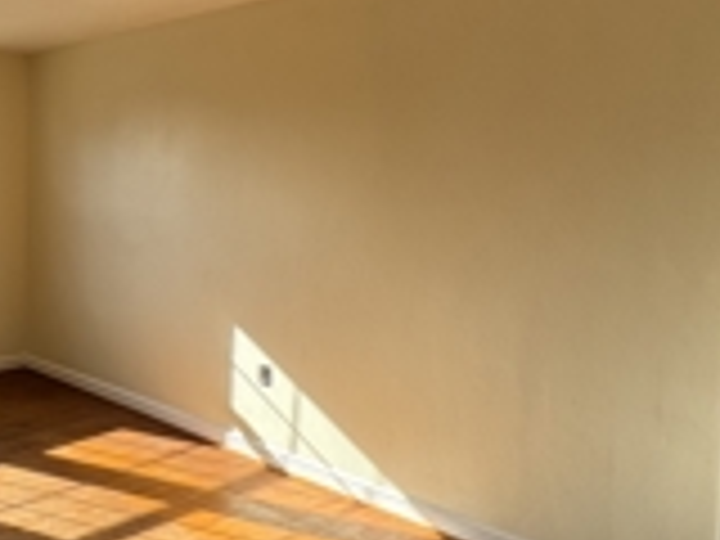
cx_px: 58
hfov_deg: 46.9
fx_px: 728
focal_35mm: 35
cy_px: 225
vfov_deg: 40.6
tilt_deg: -3.5
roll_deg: -0.3
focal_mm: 2.22
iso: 40
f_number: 2.2
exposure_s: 1/146
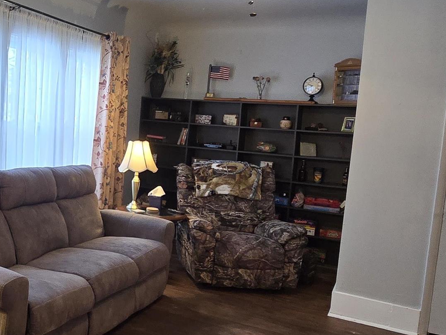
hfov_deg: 46.2
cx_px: 60
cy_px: 155
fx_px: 477
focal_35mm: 37
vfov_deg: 38.7
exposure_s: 1/60
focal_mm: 2.2
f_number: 2.2
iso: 400
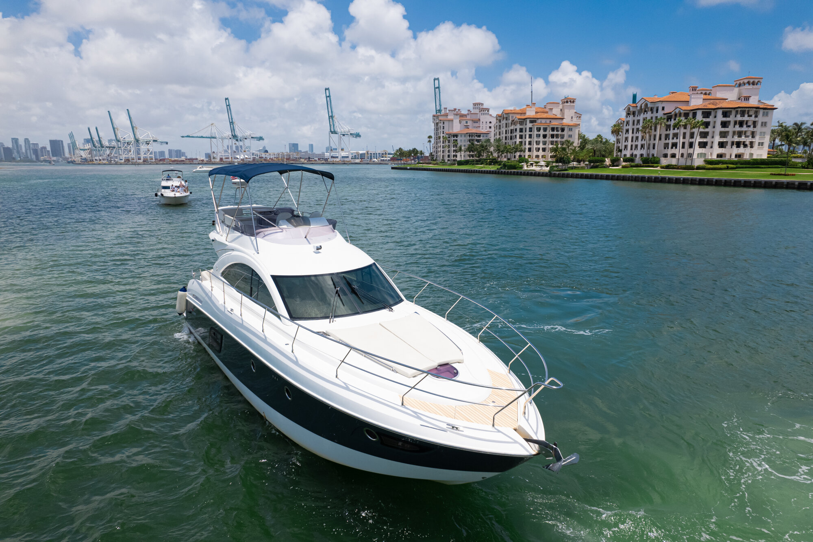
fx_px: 497
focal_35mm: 22
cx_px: 406
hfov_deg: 78.6
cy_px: 271
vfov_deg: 57.2
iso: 160
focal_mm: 8.38
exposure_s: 1/4000
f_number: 2.8
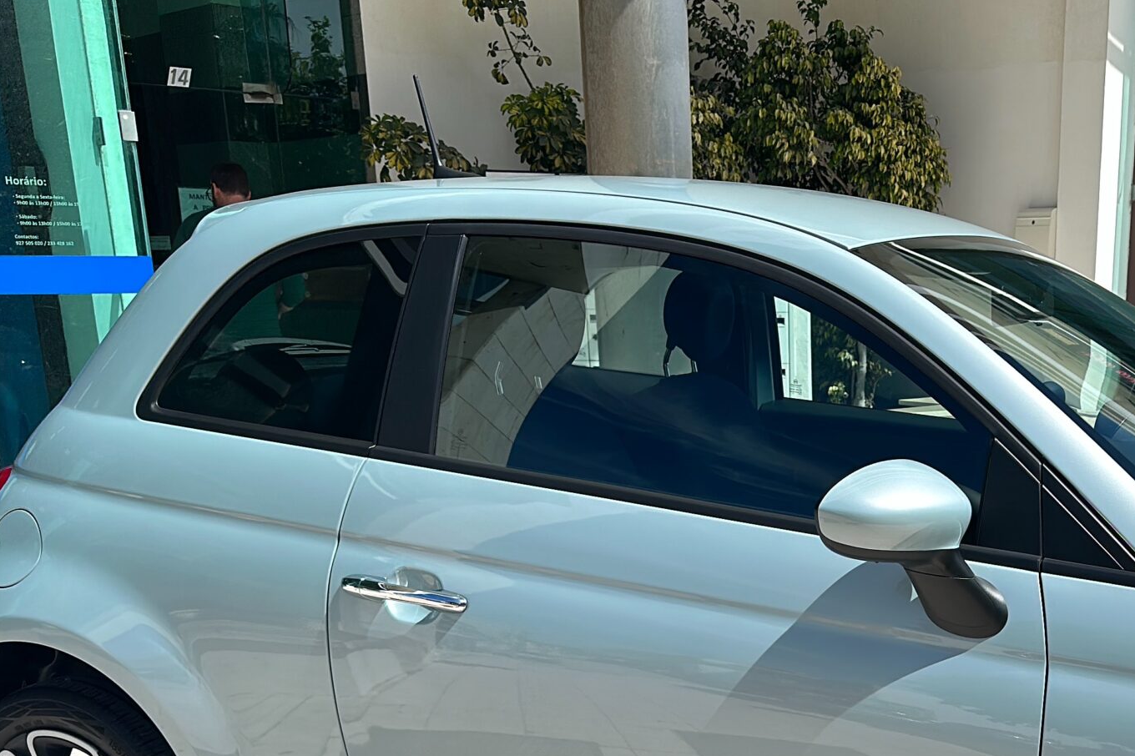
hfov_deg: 40.5
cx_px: 879
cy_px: 747
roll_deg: -0.9
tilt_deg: -17.4
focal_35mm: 47
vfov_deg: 27.1
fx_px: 1481
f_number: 1.78
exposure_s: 1/4808
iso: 58
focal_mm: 6.86
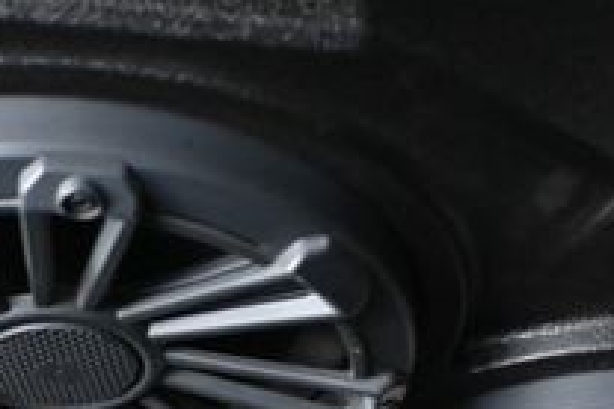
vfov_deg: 12.5
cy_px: 507
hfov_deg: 19.1
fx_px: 1817
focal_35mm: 107
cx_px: 406
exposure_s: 1/60
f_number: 4.2
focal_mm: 23
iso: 4500
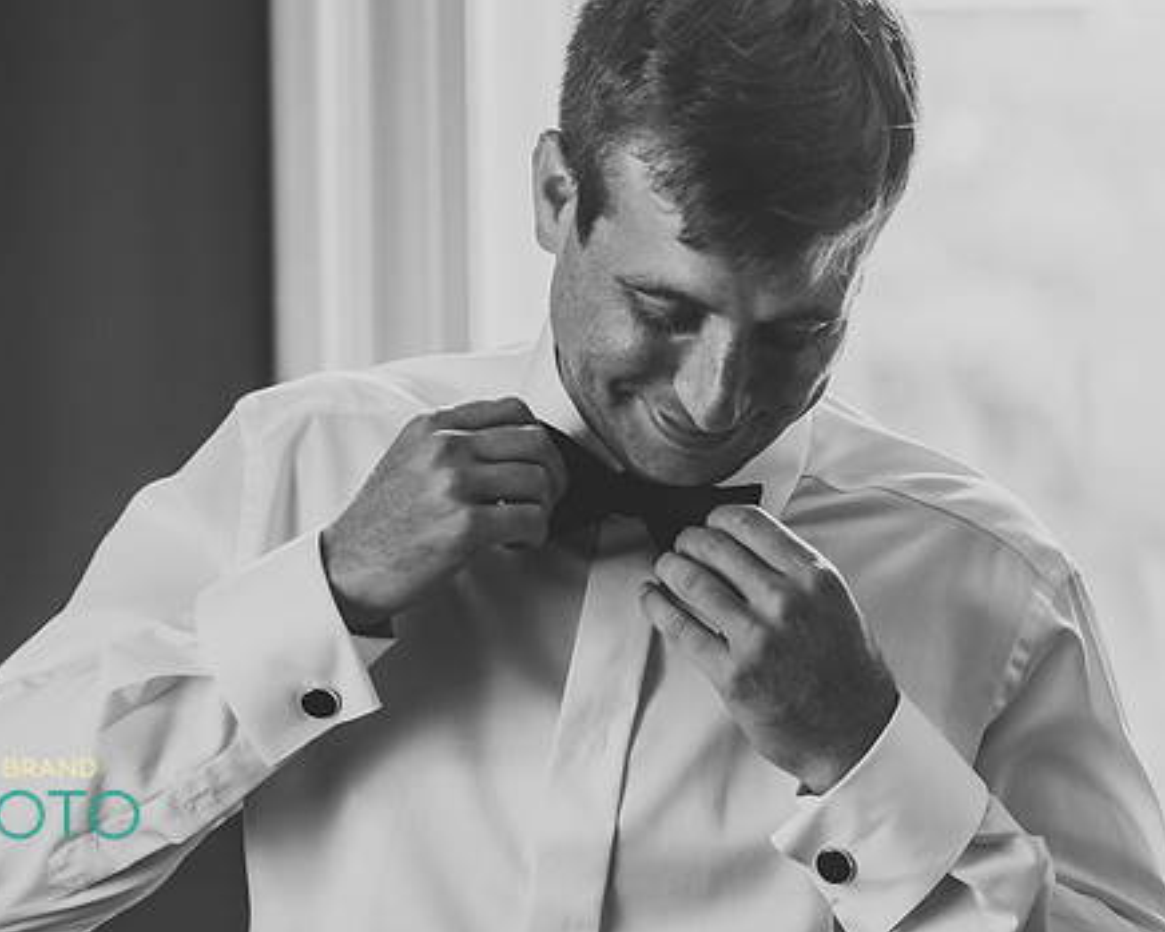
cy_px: 429
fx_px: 5380
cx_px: 628
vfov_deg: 9.9
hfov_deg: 12.4
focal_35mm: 156
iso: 2000
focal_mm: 105
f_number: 5
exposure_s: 1/500
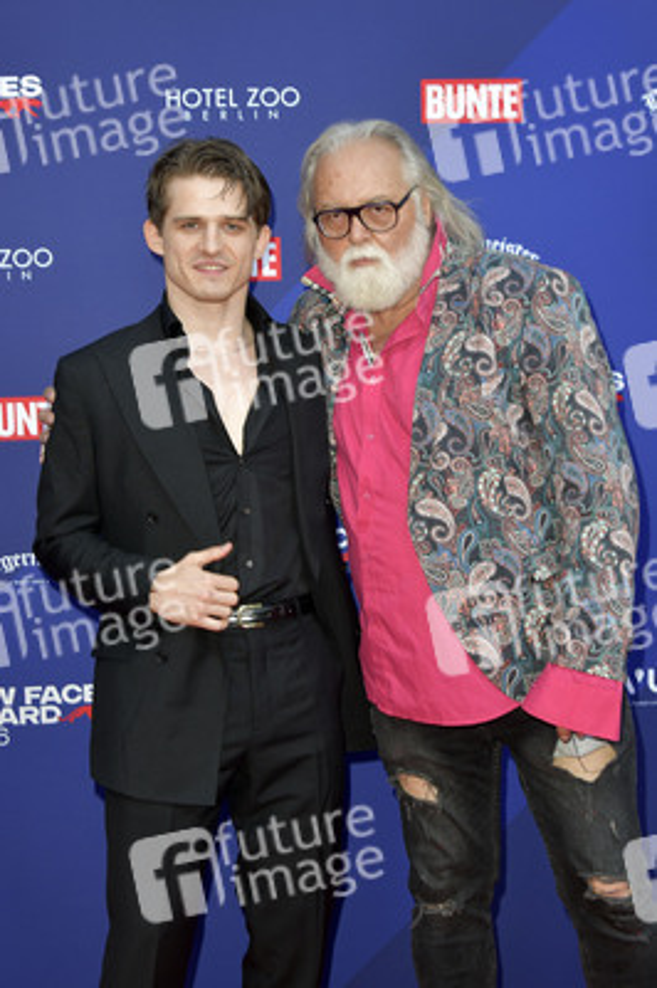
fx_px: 1261
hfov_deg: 29.2
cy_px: 494
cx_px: 328
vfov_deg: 42.8
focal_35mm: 46
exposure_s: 1/200
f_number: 6.3
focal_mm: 46
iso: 640
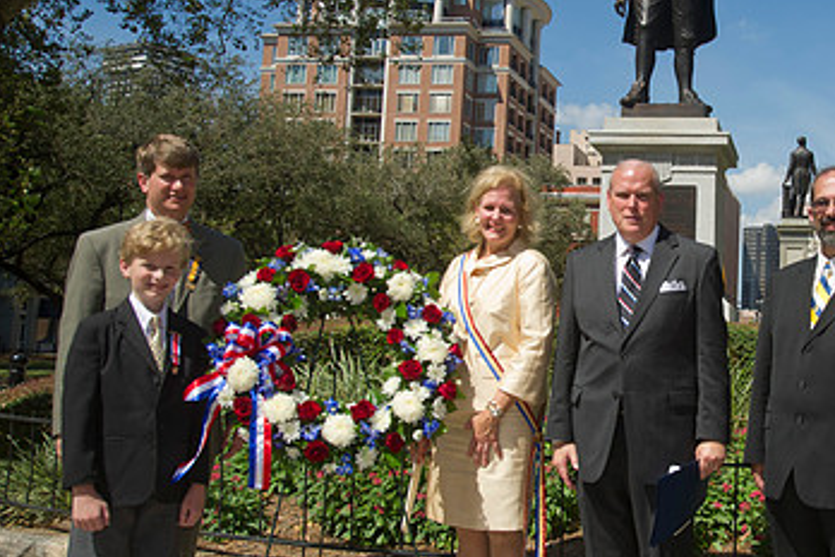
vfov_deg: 27.0
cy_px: 242
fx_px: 1160
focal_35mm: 50
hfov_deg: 38.1
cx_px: 667
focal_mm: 30
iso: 200
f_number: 9
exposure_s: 1/320
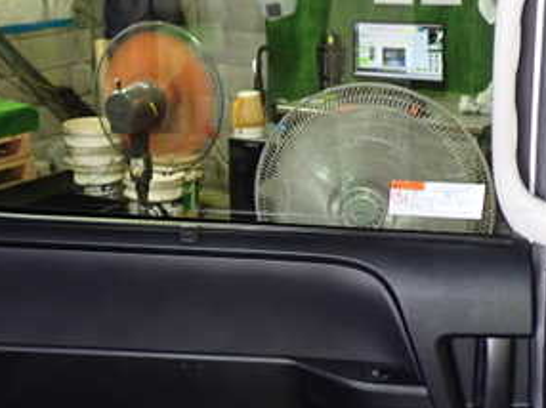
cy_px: 196
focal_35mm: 63
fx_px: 993
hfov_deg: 30.6
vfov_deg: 23.3
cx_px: 197
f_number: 2.3
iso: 640
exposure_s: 1/30
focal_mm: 5.4
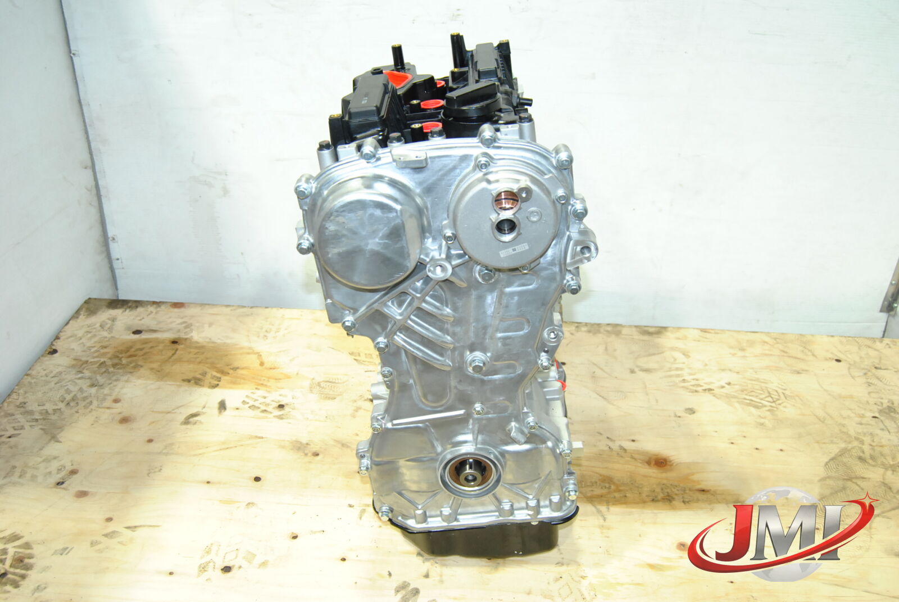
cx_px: 450
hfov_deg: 61.9
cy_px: 301
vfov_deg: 43.7
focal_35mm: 30
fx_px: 750
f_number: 5
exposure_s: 1/100
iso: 800
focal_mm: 20
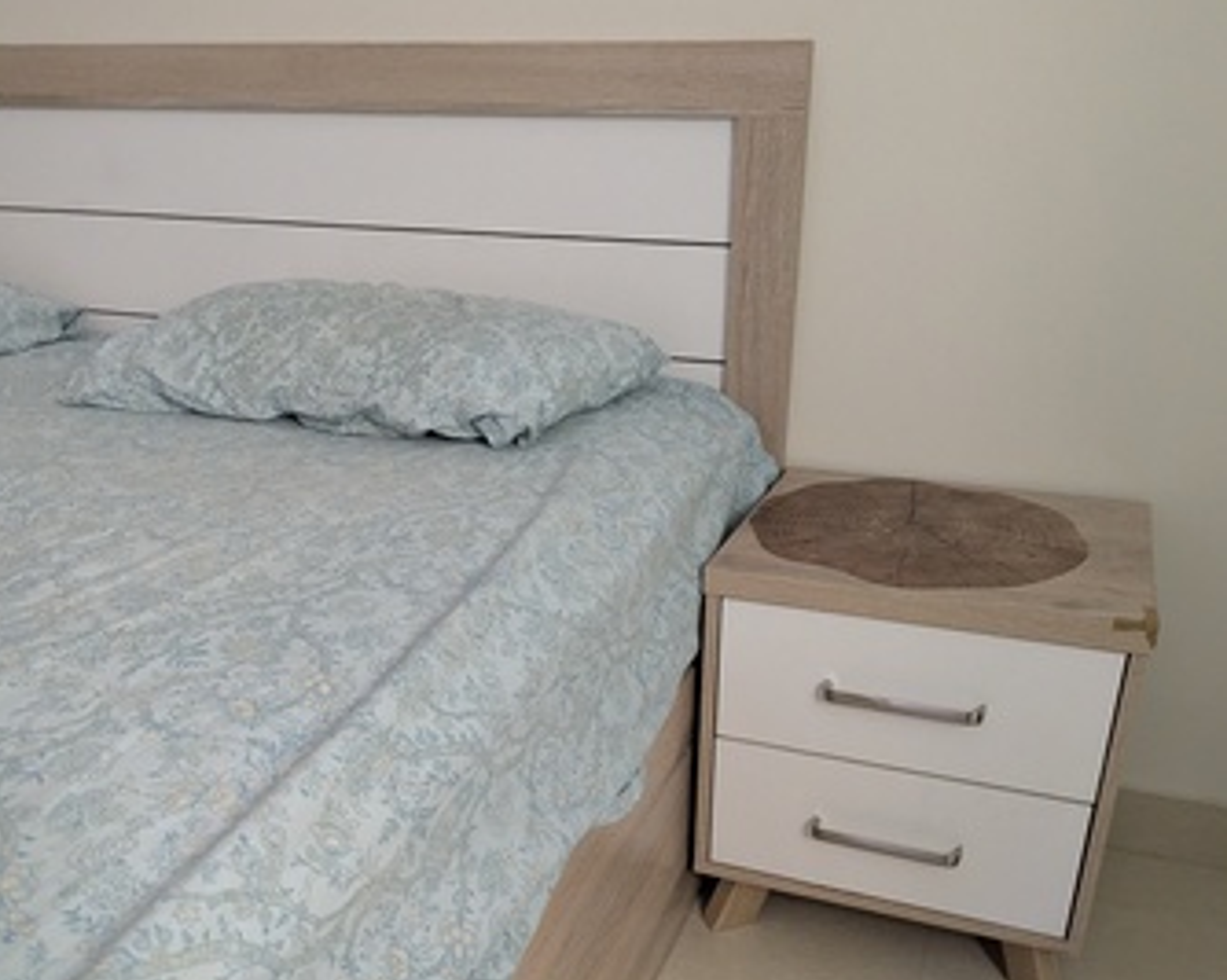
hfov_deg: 55.7
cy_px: 686
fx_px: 1162
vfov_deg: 44.8
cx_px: 612
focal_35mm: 32
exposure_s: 1/100
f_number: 1.85
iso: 4744
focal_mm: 6.81
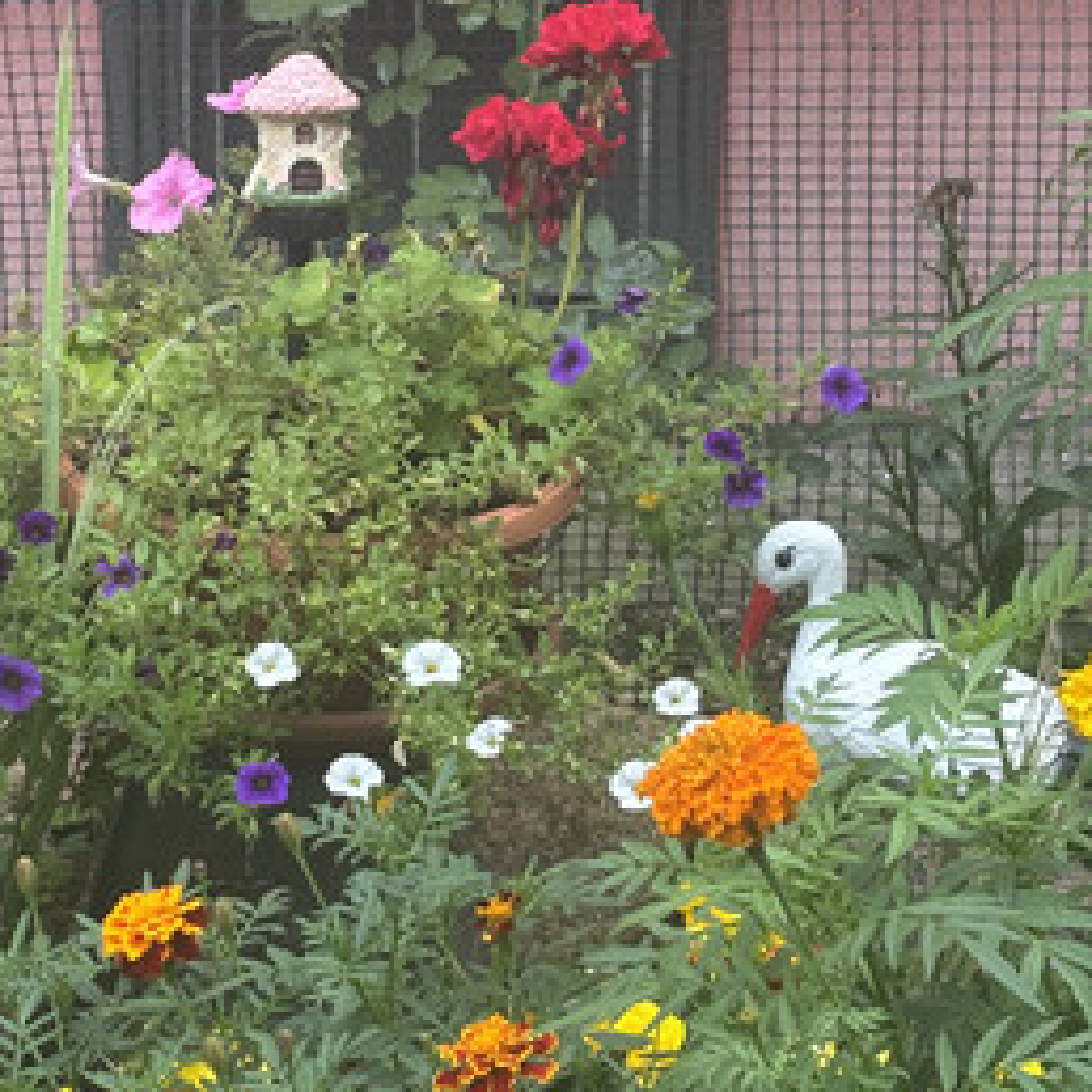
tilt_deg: -15.9
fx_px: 4069
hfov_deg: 15.2
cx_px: 292
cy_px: 394
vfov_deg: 15.3
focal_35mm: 114
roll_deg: -0.2
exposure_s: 1/124
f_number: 1.6
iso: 25
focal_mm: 5.96
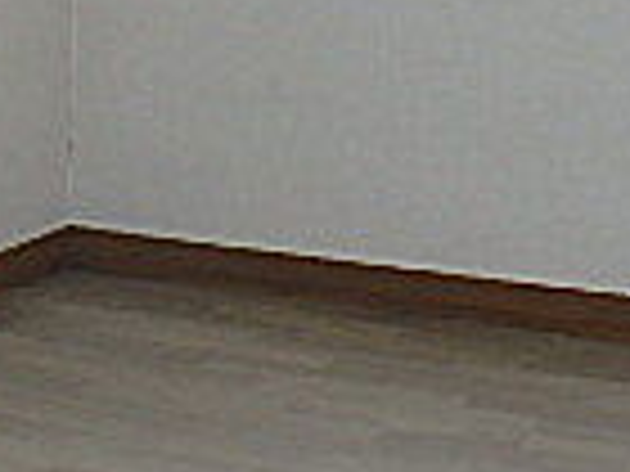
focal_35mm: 96
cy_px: -310
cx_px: 513
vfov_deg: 14.1
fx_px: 1747
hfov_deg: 20.2
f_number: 3.5
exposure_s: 1/60
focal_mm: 3.7
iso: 125
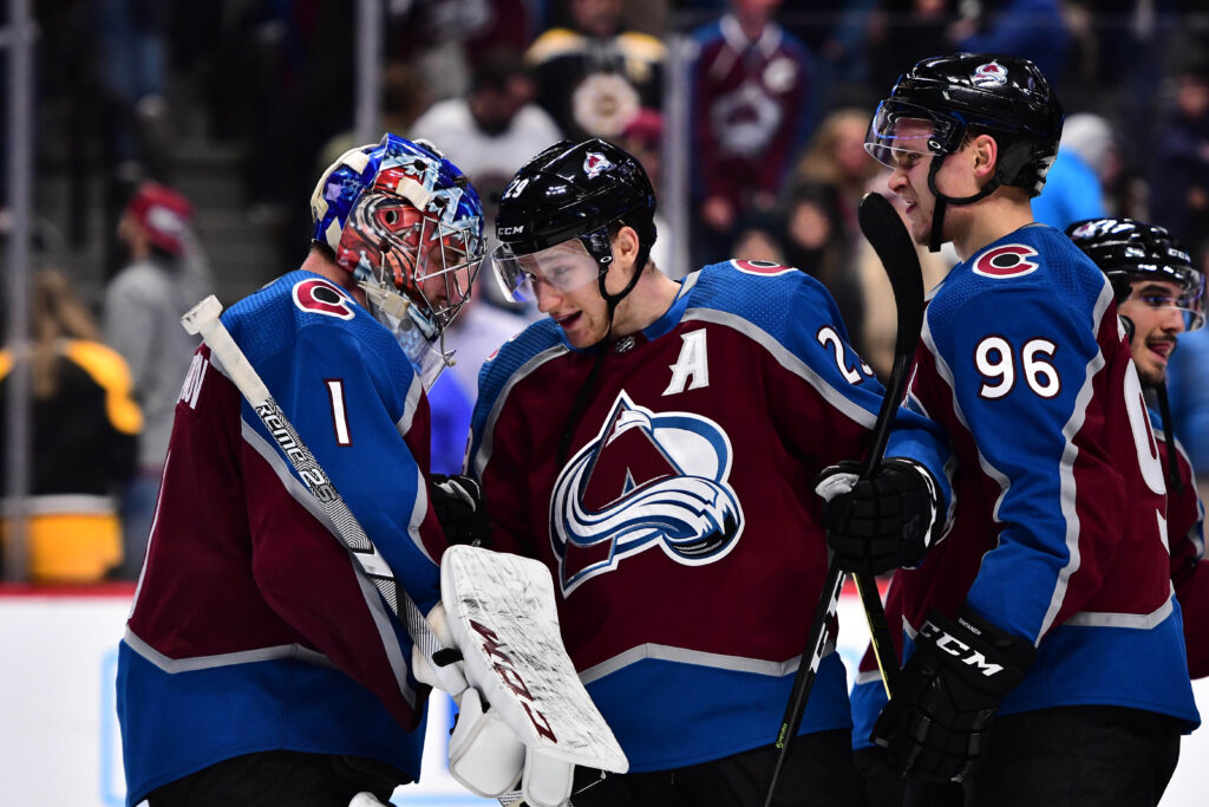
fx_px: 8061
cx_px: 604
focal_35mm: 240
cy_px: 404
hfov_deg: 8.6
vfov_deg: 5.7
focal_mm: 160
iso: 2500
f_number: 4
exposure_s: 1/2000
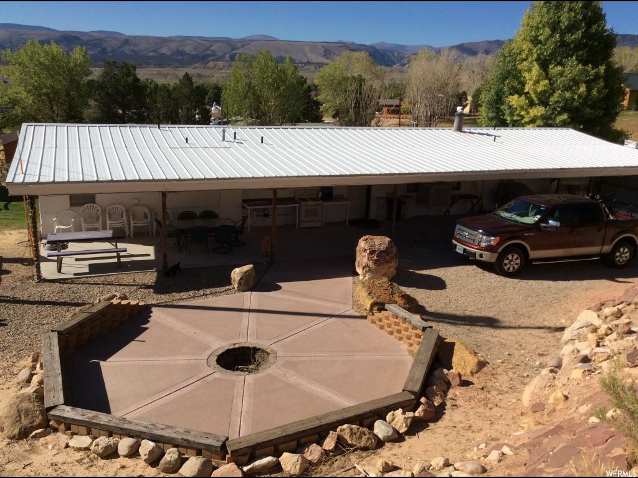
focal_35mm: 32
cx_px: 319
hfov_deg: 56.8
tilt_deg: -16.7
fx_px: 590
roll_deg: -1.7
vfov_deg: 44.2
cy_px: 239
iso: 32
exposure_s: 1/2288
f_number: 2.4
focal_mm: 3.3
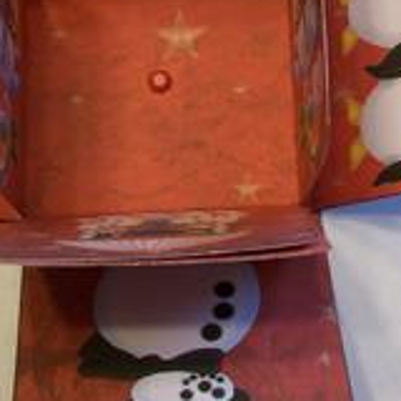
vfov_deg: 19.7
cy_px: 68
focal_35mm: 87
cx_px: 180
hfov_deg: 19.9
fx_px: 1140
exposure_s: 1/60
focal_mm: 6.3
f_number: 3.1
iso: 109
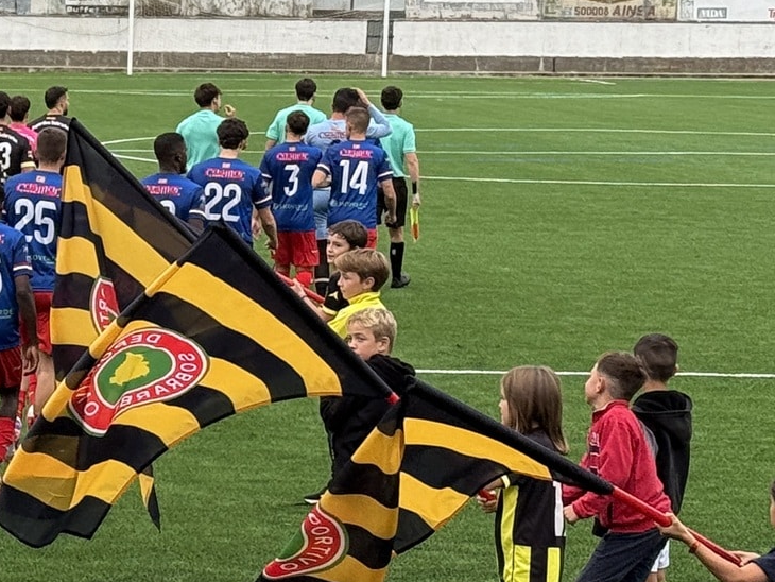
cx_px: -285
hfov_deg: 12.0
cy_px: 348
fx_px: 3561
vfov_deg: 9.3
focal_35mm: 159
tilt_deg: -6.0
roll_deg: -1.1
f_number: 1.78
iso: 64
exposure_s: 1/396
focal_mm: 6.76
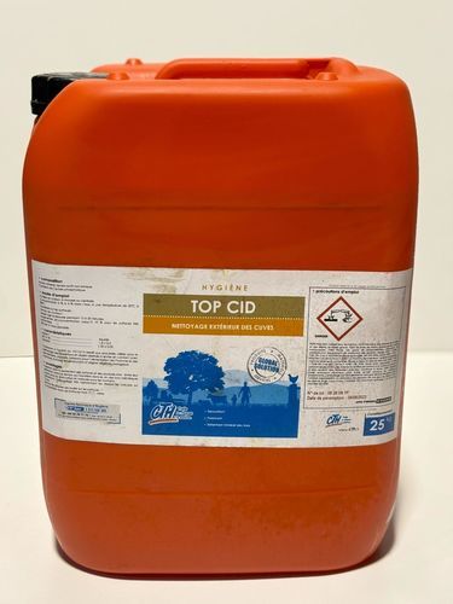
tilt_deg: -16.3
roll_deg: -0.7
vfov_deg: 36.8
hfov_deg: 28.0
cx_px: 226
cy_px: 302
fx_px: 907
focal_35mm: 52
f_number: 1.6
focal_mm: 5.96
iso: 100
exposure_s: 1/50
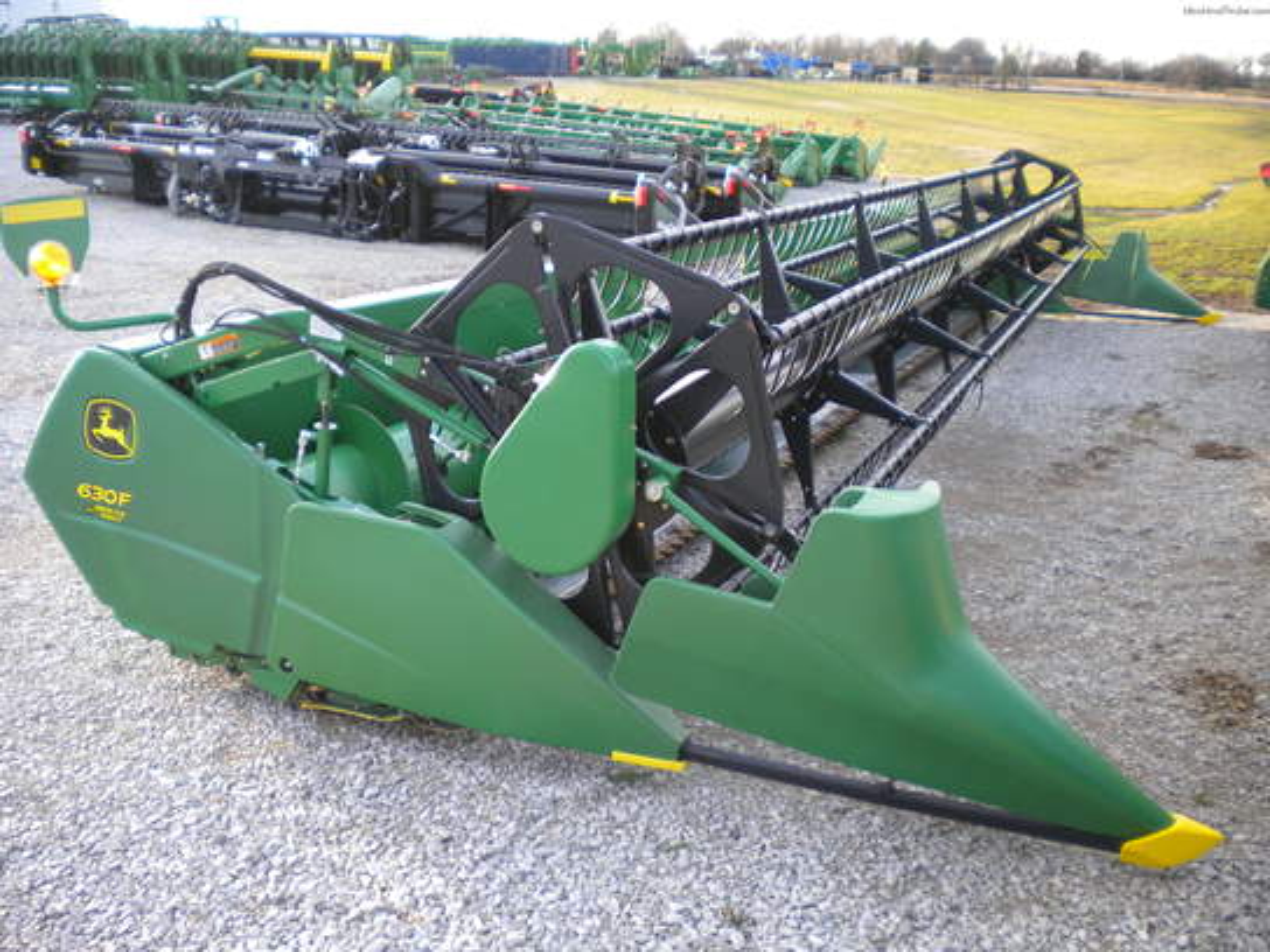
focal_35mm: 35
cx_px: 635
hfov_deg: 52.6
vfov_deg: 40.7
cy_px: 476
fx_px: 1284
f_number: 3.1
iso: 80
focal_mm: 6.3
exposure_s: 1/88.3
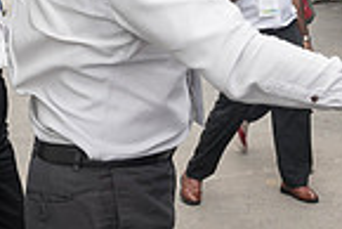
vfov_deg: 13.6
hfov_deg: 20.8
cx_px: 304
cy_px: -86
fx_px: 913
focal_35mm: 96
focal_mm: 24
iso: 400
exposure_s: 1/125
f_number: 9
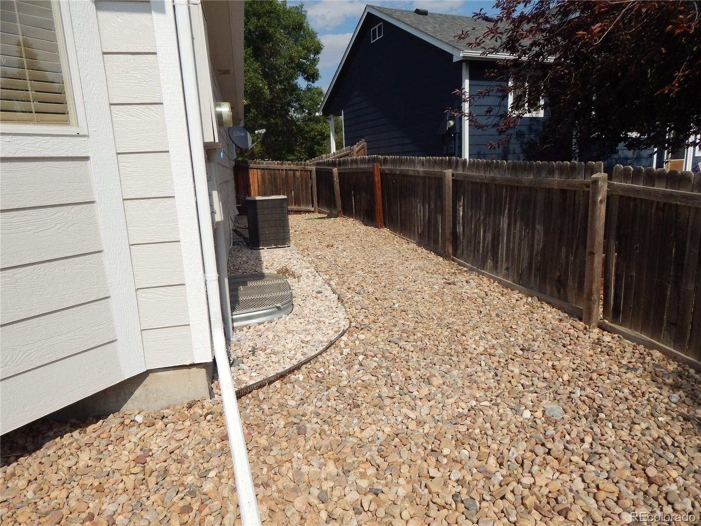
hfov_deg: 76.4
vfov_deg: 61.1
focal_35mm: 22
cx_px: 350
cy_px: 263
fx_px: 446
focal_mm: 4
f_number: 6
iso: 125
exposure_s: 1/1000
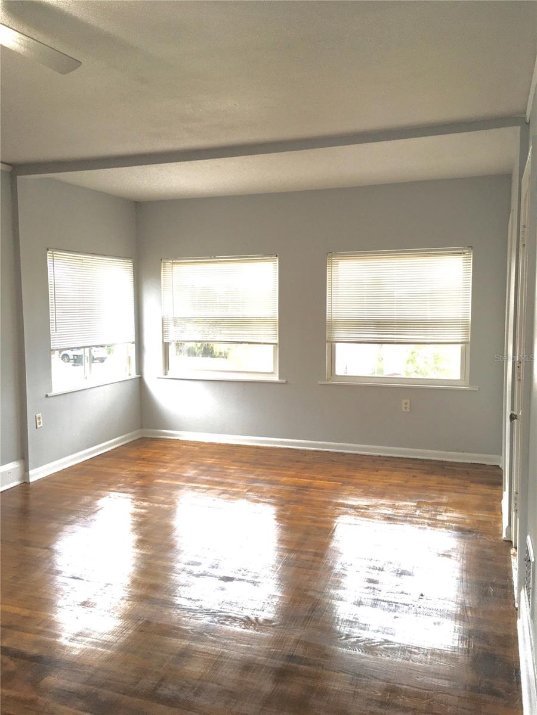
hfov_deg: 48.2
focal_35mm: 29
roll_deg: +1.8
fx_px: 600
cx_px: 268
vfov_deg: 61.7
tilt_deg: -5.1
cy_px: 358
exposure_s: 1/60
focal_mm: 4.15
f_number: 2.2
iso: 25
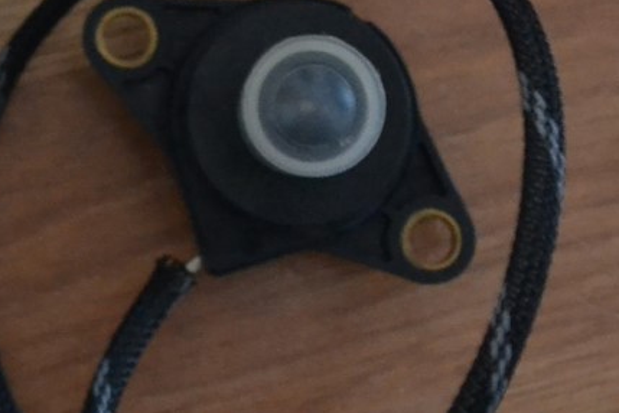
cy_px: 20
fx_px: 3249
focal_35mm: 189
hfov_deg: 10.7
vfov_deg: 7.2
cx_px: -88
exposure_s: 1/8
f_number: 5.3
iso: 3200
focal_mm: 40
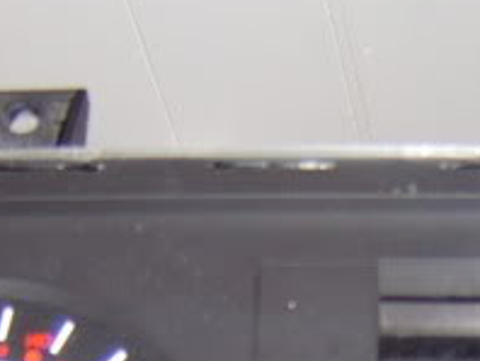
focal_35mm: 125
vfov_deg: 11.4
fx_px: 1735
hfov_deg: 15.5
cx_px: 456
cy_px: 557
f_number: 2.7
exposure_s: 1/30
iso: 141
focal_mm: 8.13
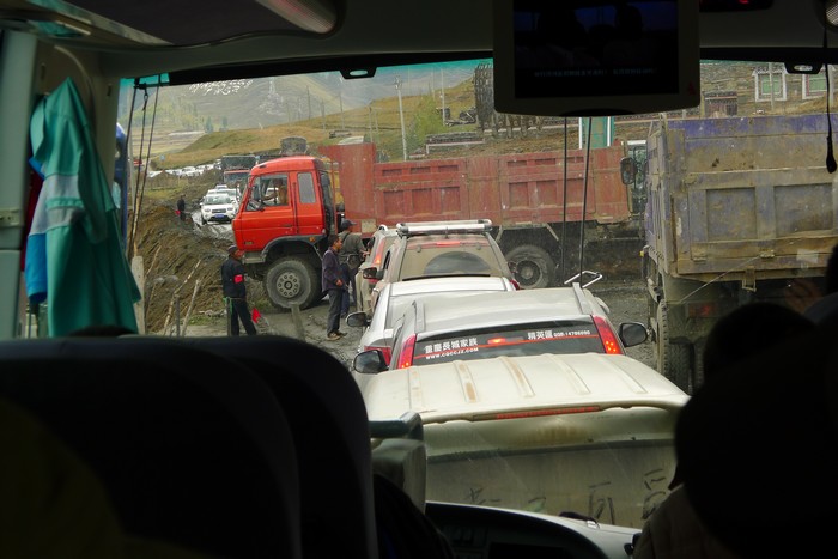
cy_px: 280
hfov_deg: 22.6
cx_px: 419
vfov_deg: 15.2
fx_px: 2095
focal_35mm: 90
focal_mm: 19.2
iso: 80
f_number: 4.5
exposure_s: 1/200
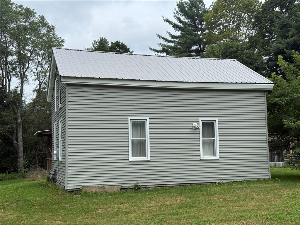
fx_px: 416
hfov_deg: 39.7
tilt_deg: +5.1
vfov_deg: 30.3
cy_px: 112
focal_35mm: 48
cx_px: 150
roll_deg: +1.1
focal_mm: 6.76
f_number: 1.78
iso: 64
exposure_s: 1/4098
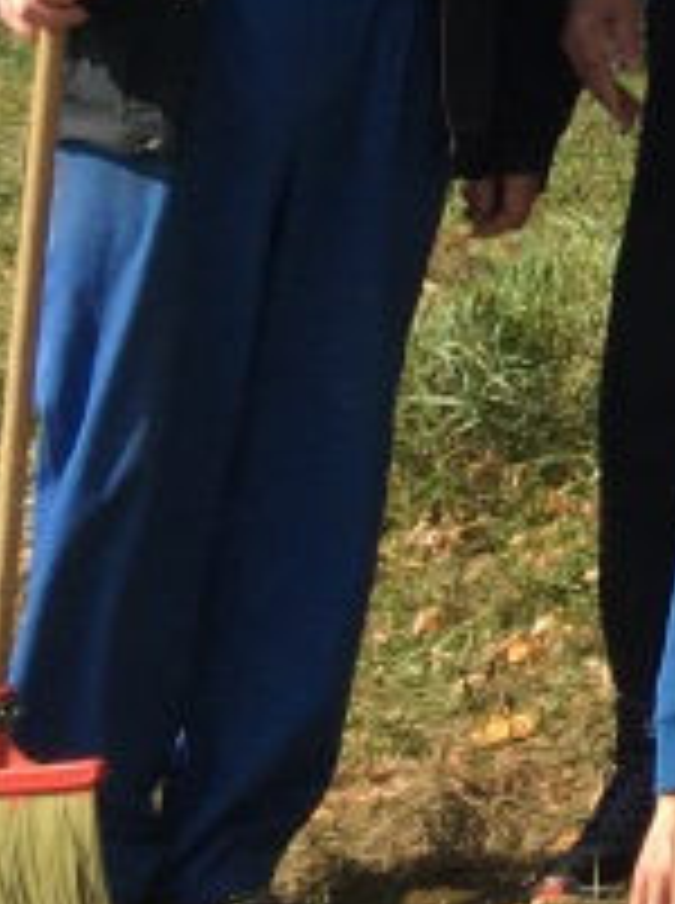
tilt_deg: +12.1
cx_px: 1674
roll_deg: -1.7
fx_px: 3860
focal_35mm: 148
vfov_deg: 11.9
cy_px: -917
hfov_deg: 8.9
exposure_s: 1/855
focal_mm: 4.15
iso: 25
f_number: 2.2
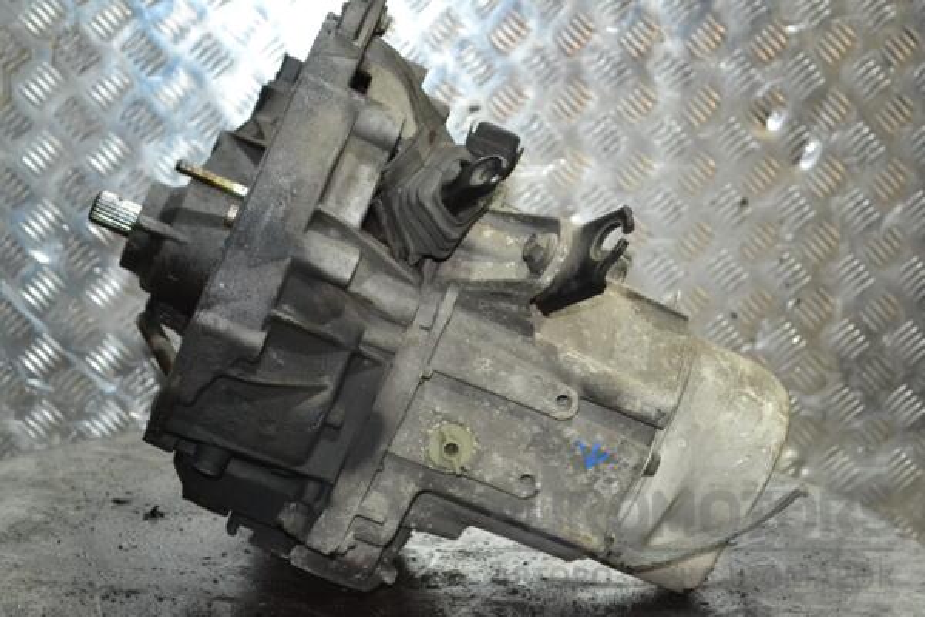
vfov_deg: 17.5
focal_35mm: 78
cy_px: 308
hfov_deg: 26.0
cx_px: 462
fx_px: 2004
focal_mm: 52
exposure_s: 1/60
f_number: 5.6
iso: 3200
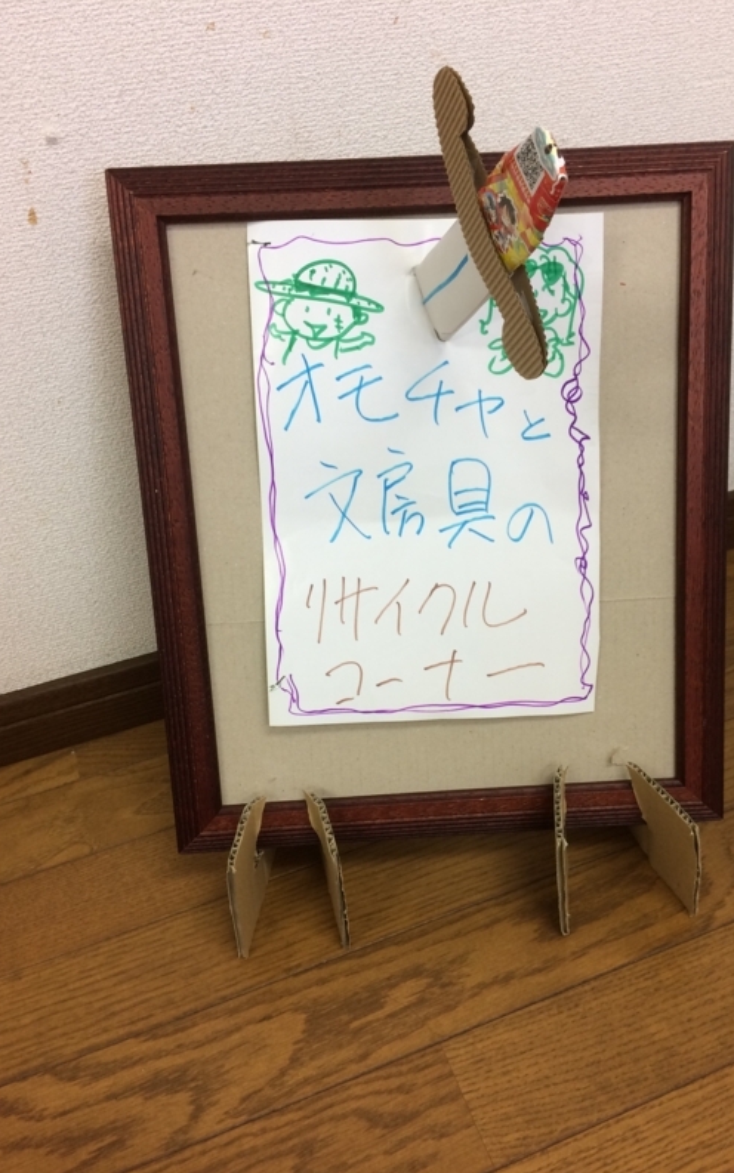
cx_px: 410
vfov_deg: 61.2
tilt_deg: -35.6
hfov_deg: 40.6
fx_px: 992
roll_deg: +4.4
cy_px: 583
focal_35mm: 31
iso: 32
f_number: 2.2
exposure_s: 1/30
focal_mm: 4.15
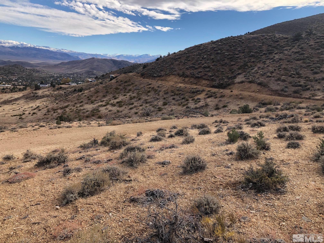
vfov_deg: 49.7
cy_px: 122
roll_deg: -3.5
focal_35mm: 28
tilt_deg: -12.6
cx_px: 162
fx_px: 262
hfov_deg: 63.4
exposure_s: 1/1091
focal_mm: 3.99
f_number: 1.8
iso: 20
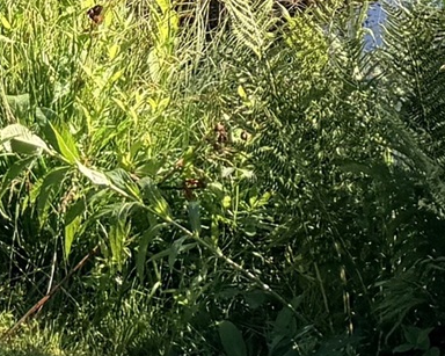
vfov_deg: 7.6
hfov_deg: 10.9
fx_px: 2331
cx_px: 79
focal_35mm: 177
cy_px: -706
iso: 80
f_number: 1.78
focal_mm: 6.76
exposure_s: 1/1770
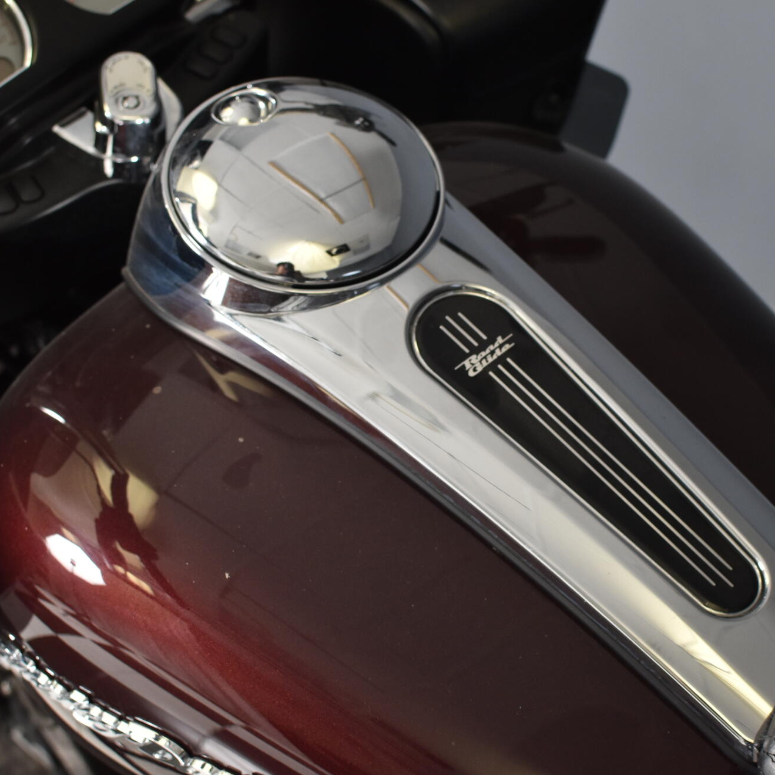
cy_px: 390
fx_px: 1713
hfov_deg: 25.4
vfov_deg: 25.5
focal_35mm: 68
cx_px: 461
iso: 800
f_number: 4.5
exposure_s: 1/160
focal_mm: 35
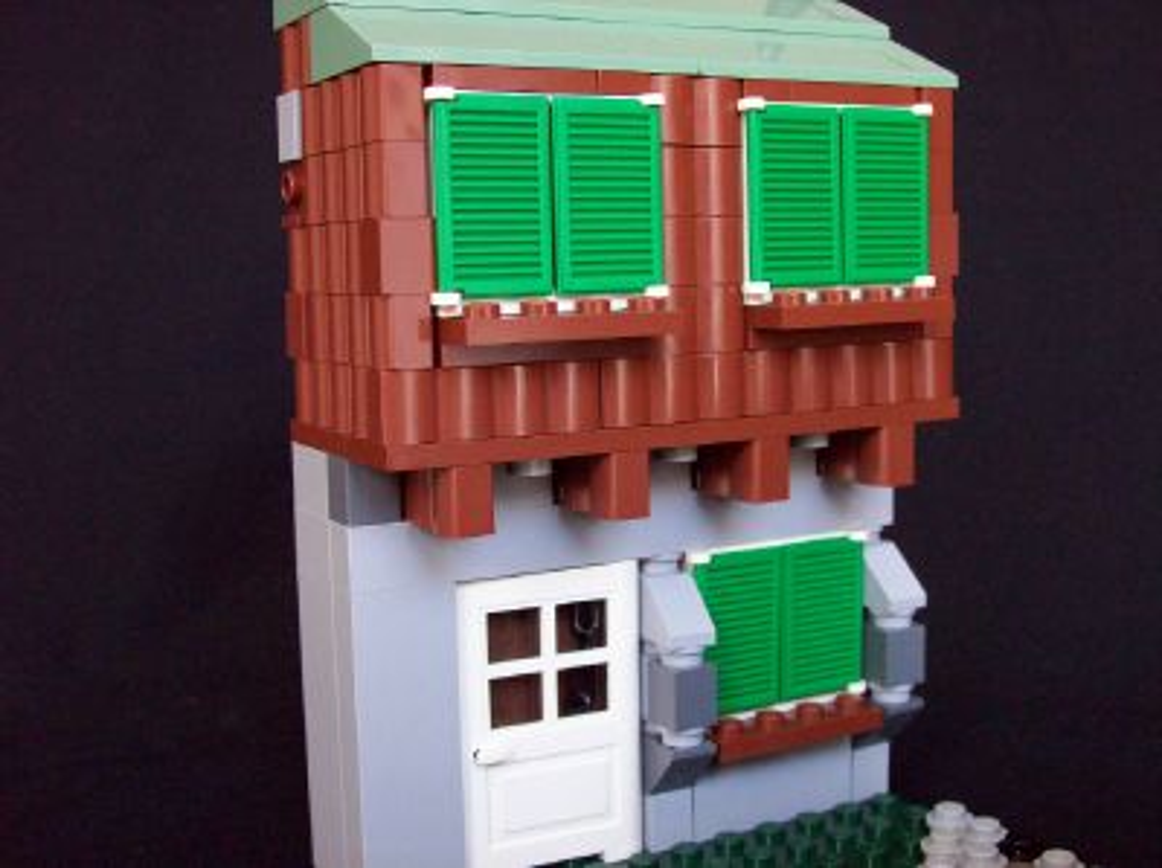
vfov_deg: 32.1
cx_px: 581
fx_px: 1509
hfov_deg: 42.1
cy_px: 434
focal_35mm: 45
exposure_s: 1/32.5
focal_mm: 7.6
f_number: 3
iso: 160
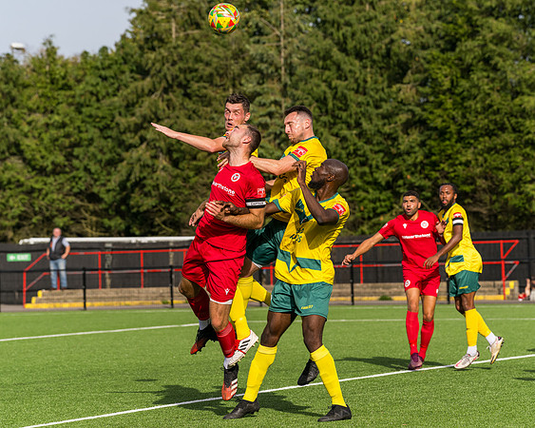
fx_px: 2470
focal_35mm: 156
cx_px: 268
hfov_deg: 12.4
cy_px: 209
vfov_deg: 9.9
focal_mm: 135
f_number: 5
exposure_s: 1/3200
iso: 400
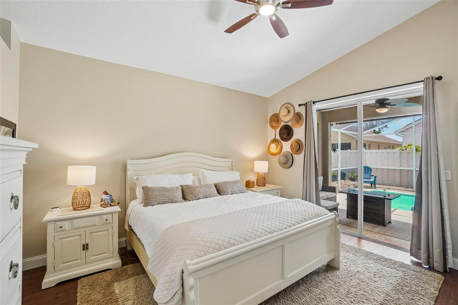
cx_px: 229
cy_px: 152
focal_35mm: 15
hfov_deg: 100.4
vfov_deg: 77.3
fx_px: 191
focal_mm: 10
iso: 400
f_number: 8
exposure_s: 1/30
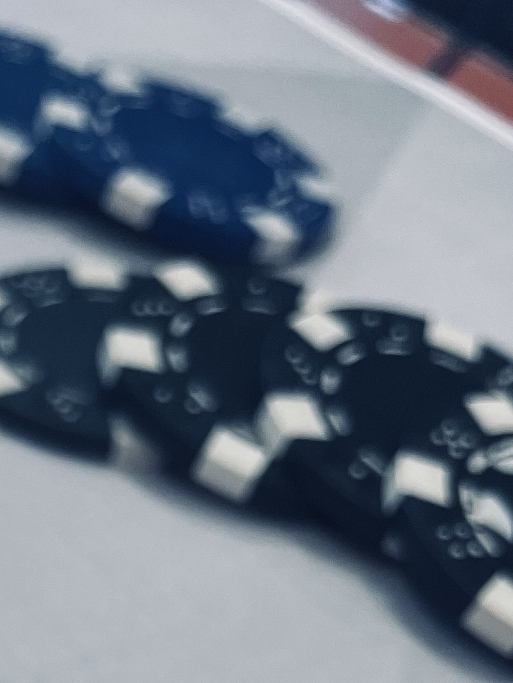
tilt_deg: -49.5
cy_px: 1103
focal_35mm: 87
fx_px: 1719
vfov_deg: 19.0
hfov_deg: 15.7
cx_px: -234
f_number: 1.6
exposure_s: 1/100
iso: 64
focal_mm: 4.2
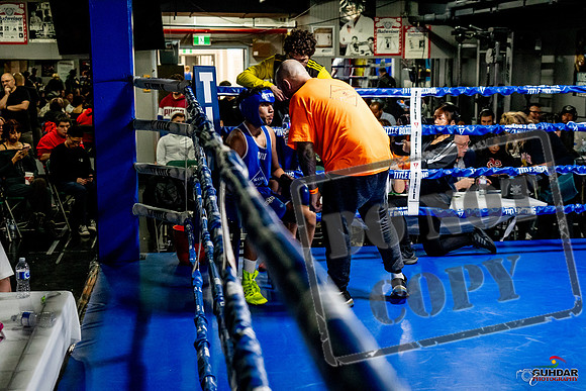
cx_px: 293
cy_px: 196
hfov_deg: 38.2
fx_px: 847
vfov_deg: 26.0
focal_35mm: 52
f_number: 2.8
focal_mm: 35
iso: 5000
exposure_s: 1/800
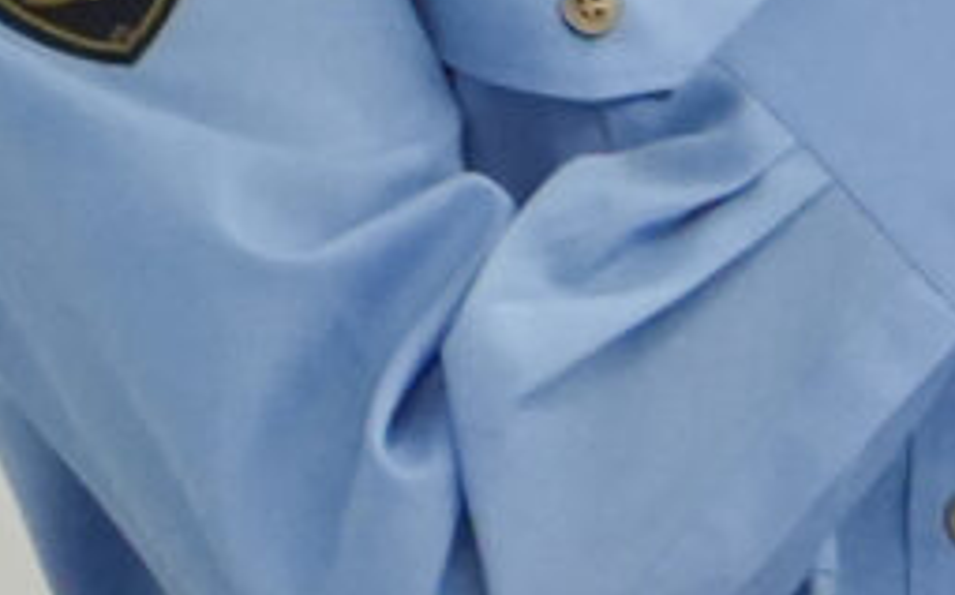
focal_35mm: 2766
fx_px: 71943
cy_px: -389
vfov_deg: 0.5
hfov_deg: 0.8
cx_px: 2423
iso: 3200
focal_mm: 240
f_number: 6.3
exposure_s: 1/125
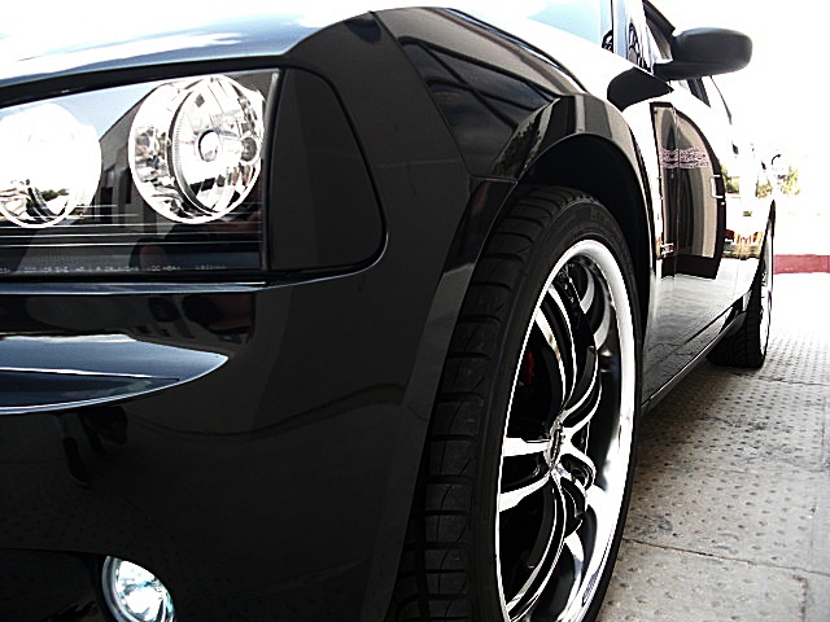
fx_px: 863
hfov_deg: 51.4
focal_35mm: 36
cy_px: 311
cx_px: 415
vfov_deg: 39.7
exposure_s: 1/125
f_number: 2.8
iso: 100
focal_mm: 6.3
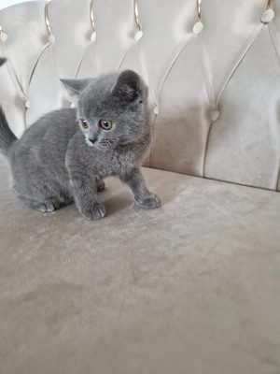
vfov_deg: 73.9
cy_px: 187
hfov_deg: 58.9
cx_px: 140
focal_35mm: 23
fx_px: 248
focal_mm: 5.4
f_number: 1.8
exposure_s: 1/50
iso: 640
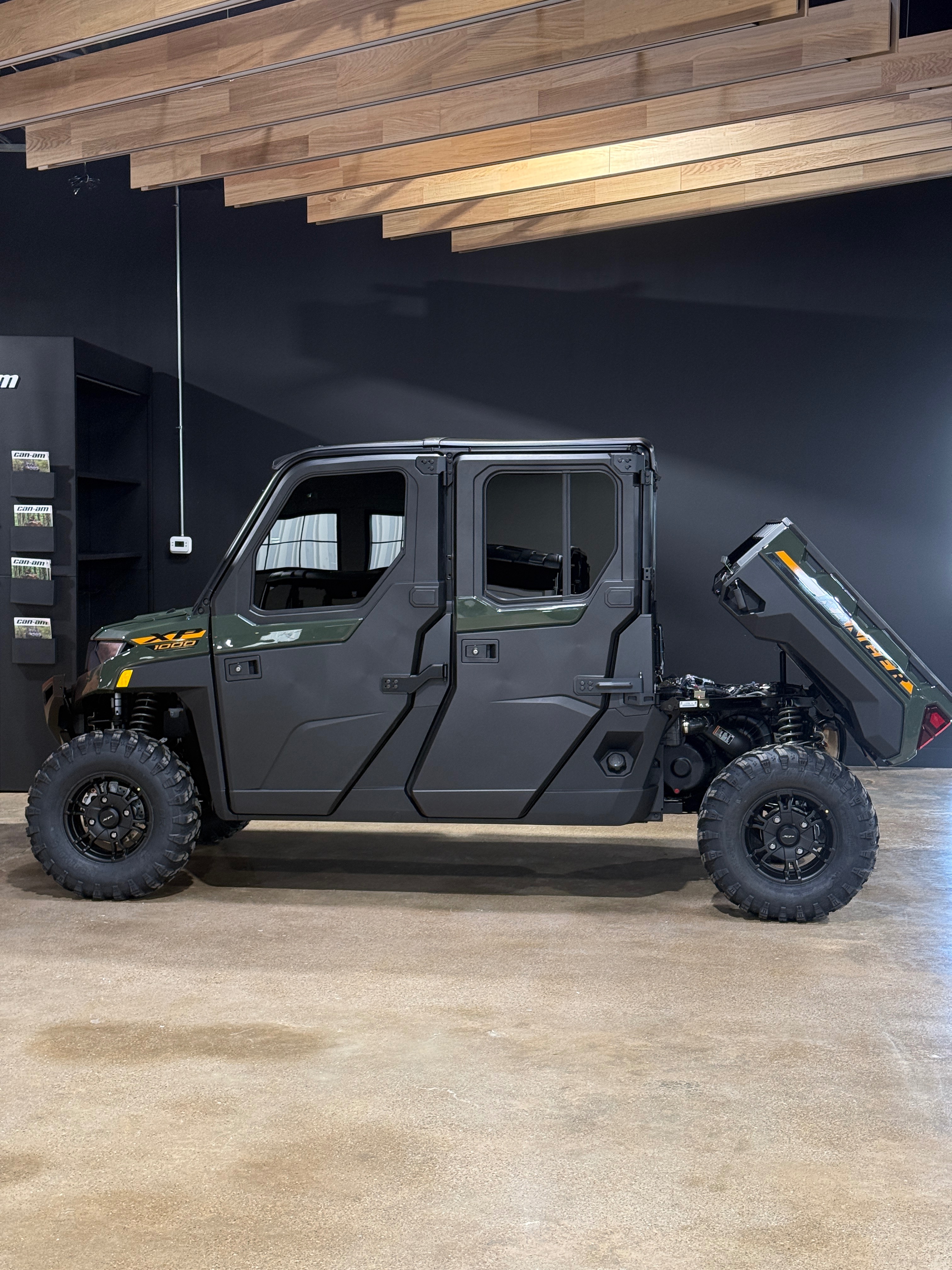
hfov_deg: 30.3
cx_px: 476
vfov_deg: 39.7
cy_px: 635
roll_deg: -0.3
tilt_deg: -0.6
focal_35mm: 48
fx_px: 1760
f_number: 1.78
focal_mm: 6.76
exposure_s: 1/60
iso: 160
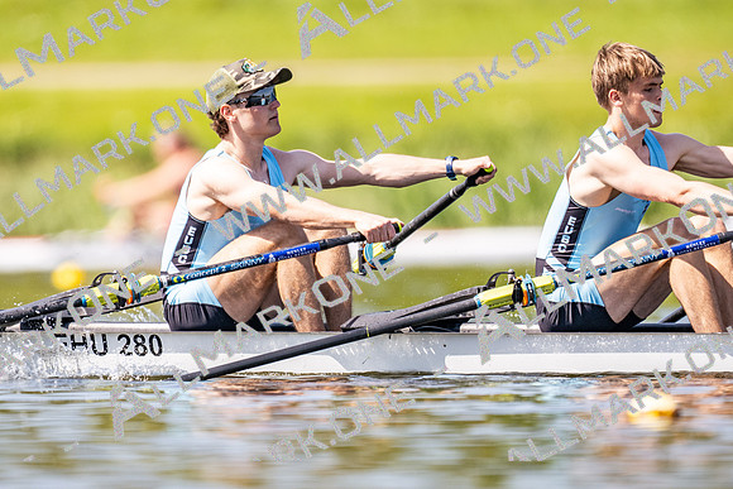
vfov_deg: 1.5
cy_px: 244
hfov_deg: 2.3
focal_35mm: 900
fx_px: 18338
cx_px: 366
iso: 400
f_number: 4
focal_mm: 600
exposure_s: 1/2500
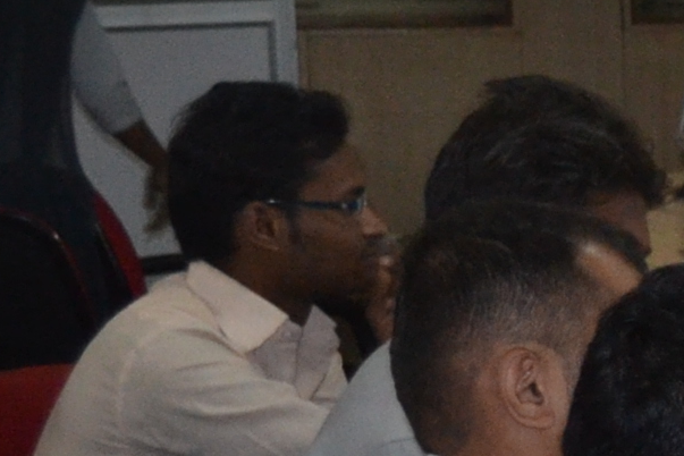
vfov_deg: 7.2
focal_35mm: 189
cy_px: 501
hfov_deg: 9.3
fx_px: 3591
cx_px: 1836
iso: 1100
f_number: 4
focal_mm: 22
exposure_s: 1/60
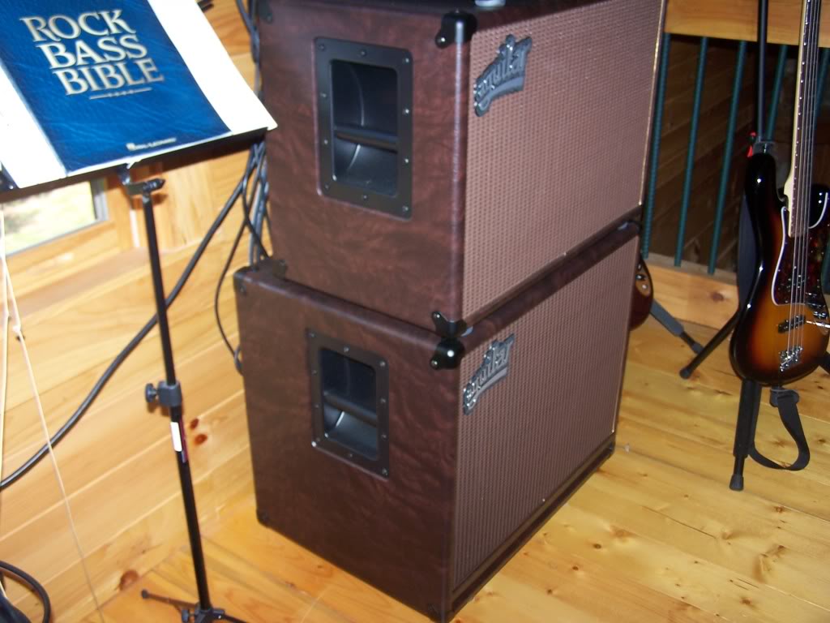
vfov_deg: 37.7
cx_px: 415
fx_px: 911
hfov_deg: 49.0
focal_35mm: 38
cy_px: 312
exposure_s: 1/60
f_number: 2.8
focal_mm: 6.3
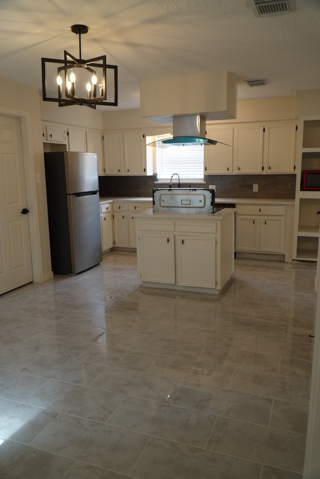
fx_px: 359
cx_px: 160
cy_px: 240
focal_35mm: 27
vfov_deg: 67.3
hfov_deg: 48.0
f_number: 4
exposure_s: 1/60
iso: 250
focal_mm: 18
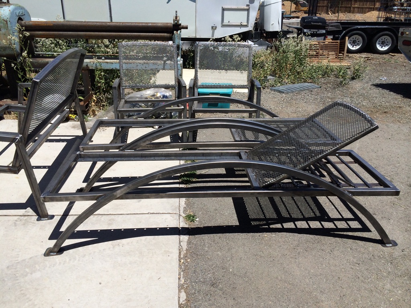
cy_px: 154
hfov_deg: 60.0
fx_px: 356
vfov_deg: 46.8
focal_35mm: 30
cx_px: 206
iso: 40
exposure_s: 1/4566
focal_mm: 4.12
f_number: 2.2
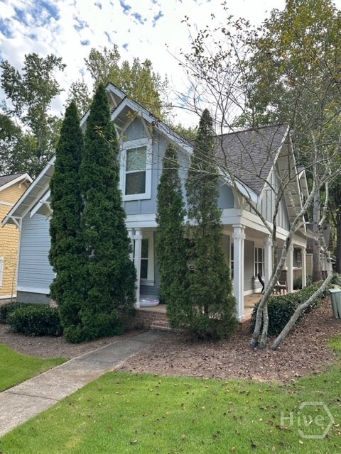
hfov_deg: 56.8
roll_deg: -2.2
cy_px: 227
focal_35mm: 24
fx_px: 315
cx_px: 170
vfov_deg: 71.6
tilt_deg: +5.0
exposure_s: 1/785
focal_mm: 6.86
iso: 80
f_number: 1.78
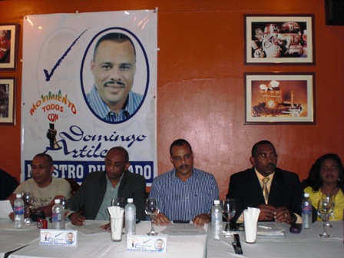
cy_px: 129
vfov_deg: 37.7
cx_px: 172
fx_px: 378
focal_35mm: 38
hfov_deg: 49.0
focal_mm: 6.3
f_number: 3.1
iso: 200
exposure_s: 1/60
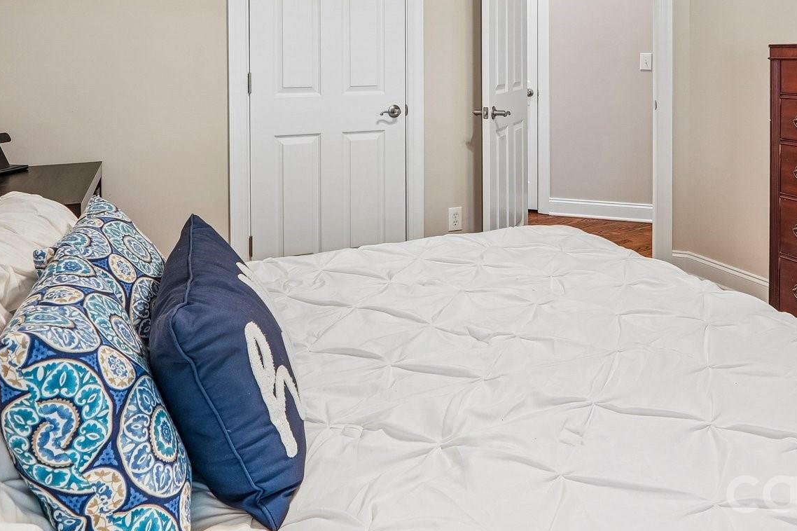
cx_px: 431
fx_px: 598
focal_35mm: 27
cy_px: 69
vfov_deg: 44.3
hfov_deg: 67.3
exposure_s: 1/3.33
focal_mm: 10
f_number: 8
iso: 400
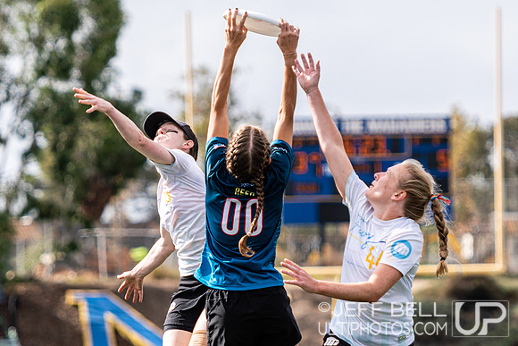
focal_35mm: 321
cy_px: 174
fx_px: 4627
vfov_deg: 4.3
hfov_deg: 6.4
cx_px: 294
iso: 100
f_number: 2.8
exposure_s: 1/1600
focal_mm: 140
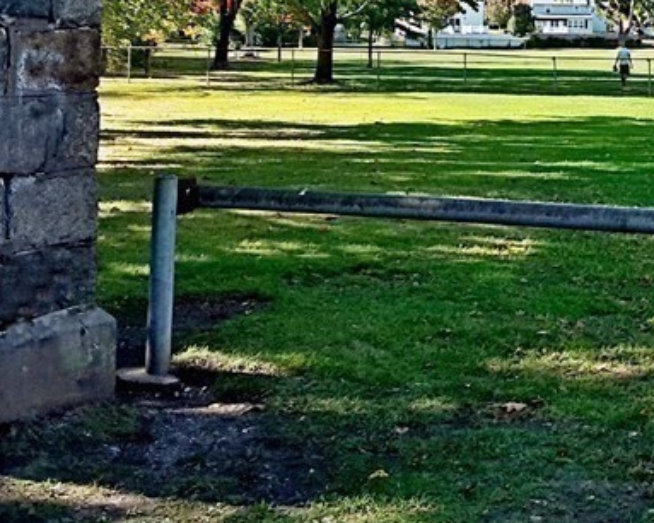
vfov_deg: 18.6
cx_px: 645
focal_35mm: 81
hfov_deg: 22.7
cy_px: 53
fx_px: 1567
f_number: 1.9
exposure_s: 1/411
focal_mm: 2.9
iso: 40
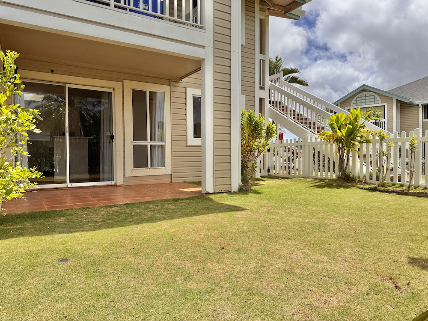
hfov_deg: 71.6
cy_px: 160
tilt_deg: -1.8
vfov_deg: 56.8
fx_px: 297
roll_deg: +0.1
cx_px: 214
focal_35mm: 24
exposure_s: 1/5348
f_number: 1.78
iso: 80
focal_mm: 6.76
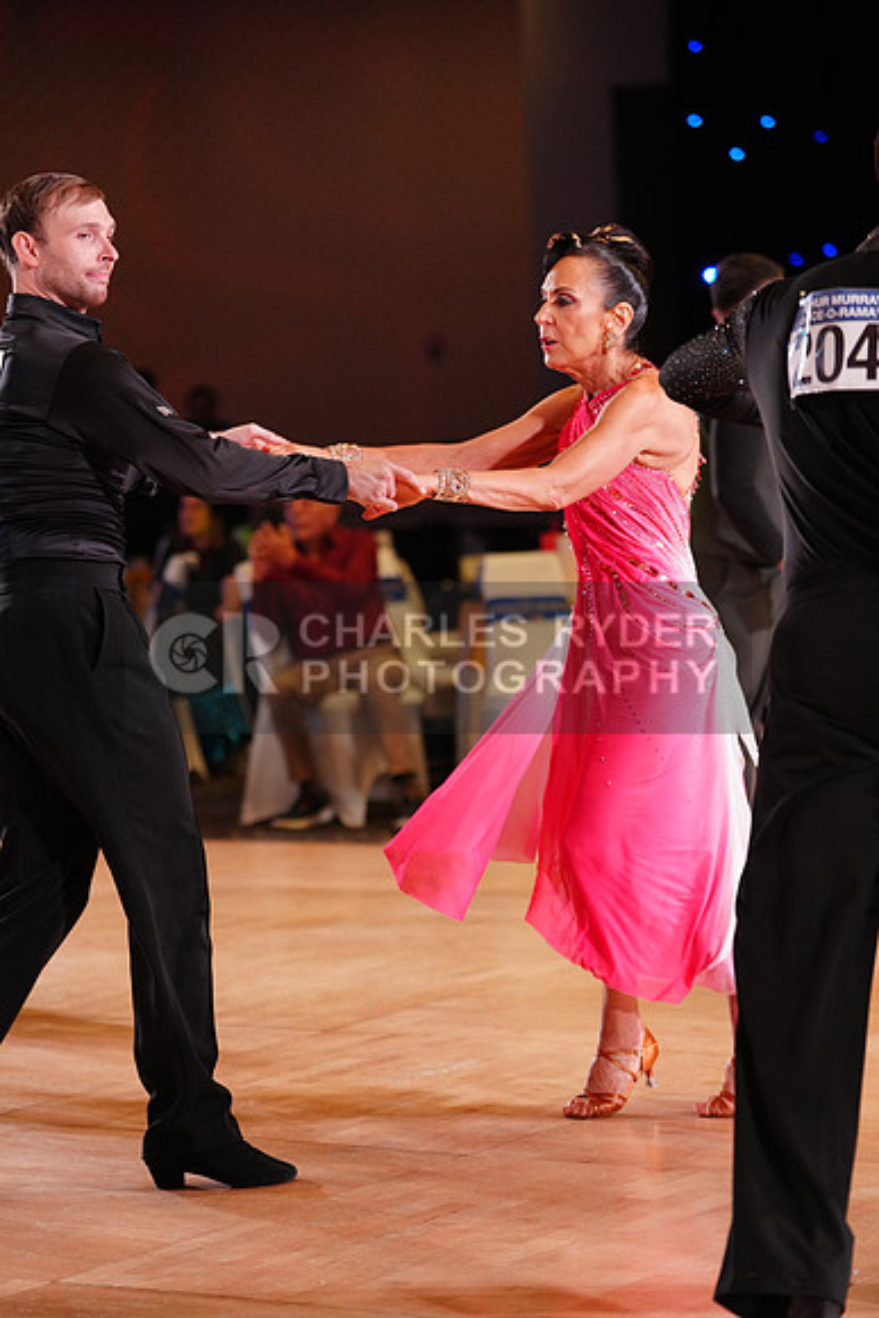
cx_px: 440
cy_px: 659
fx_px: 3953
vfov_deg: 18.9
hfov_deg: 12.7
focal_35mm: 108
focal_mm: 108
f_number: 2.8
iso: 2000
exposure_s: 1/500
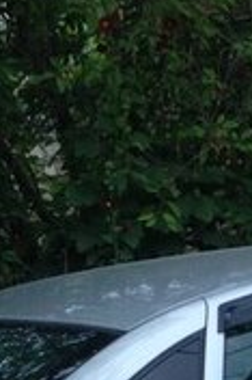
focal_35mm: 129
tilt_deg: -15.0
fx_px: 1357
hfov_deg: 10.5
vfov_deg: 15.0
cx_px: 258
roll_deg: +3.3
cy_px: 519
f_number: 2.4
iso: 100
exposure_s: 1/20
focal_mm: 4.12
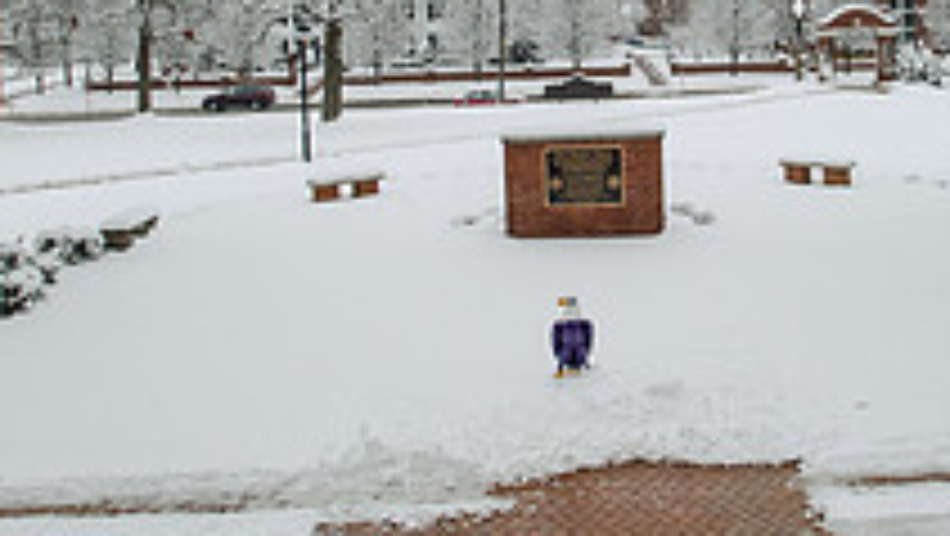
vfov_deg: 23.7
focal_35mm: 49
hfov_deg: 41.6
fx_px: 1235
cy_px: 43
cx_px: 626
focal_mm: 17
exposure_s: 1/320
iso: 250
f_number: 4.5
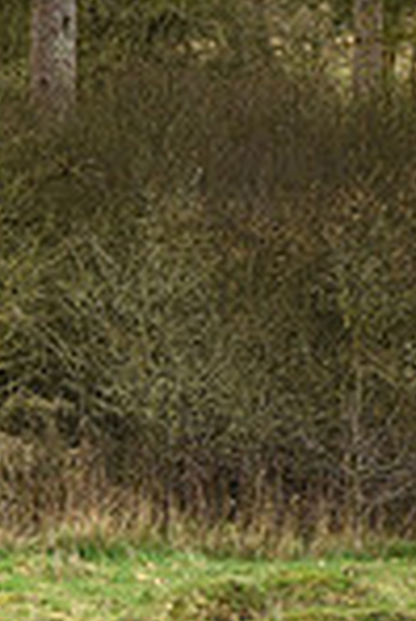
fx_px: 13557
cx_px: -592
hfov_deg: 1.8
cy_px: 420
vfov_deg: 2.6
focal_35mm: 784
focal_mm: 200
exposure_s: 1/1250
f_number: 4
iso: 720
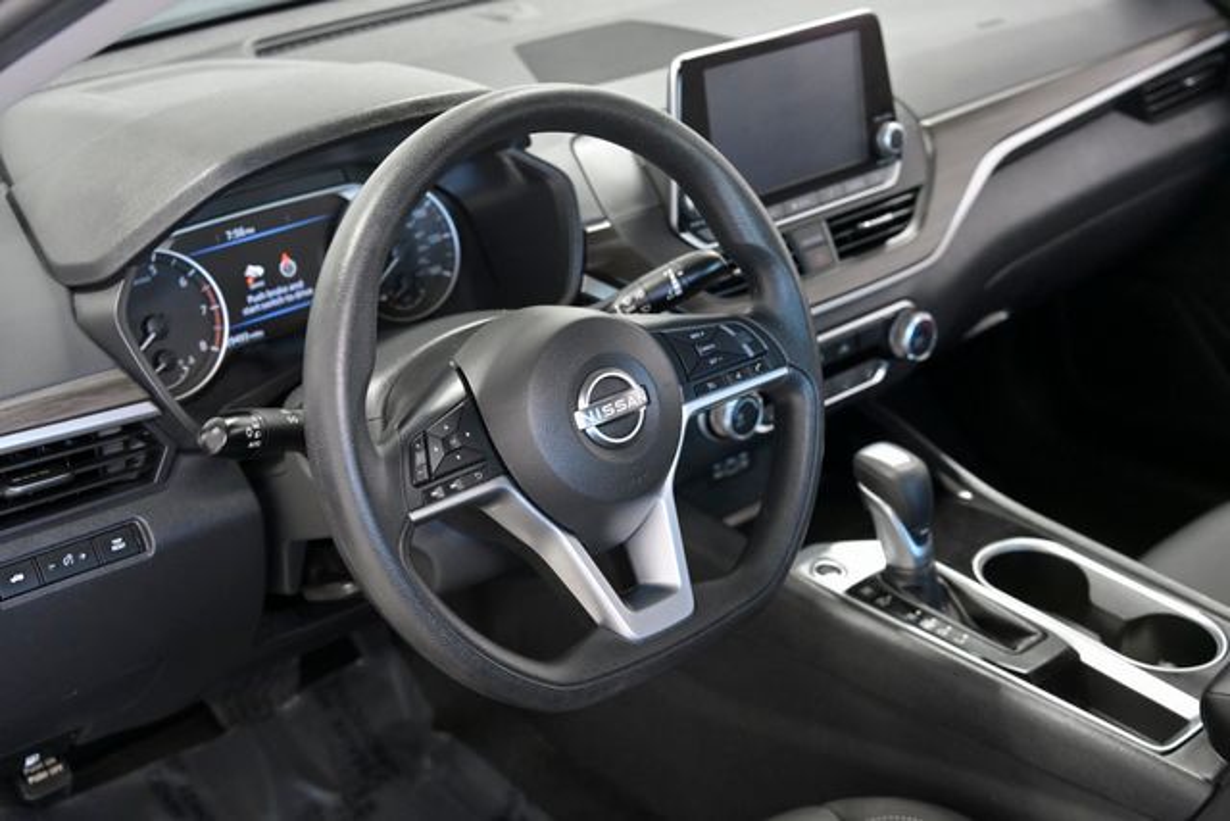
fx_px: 1674
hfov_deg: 40.3
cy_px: 410
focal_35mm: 49
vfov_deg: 27.5
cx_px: 615
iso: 2500
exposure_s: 1/160
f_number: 4.5
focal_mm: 49
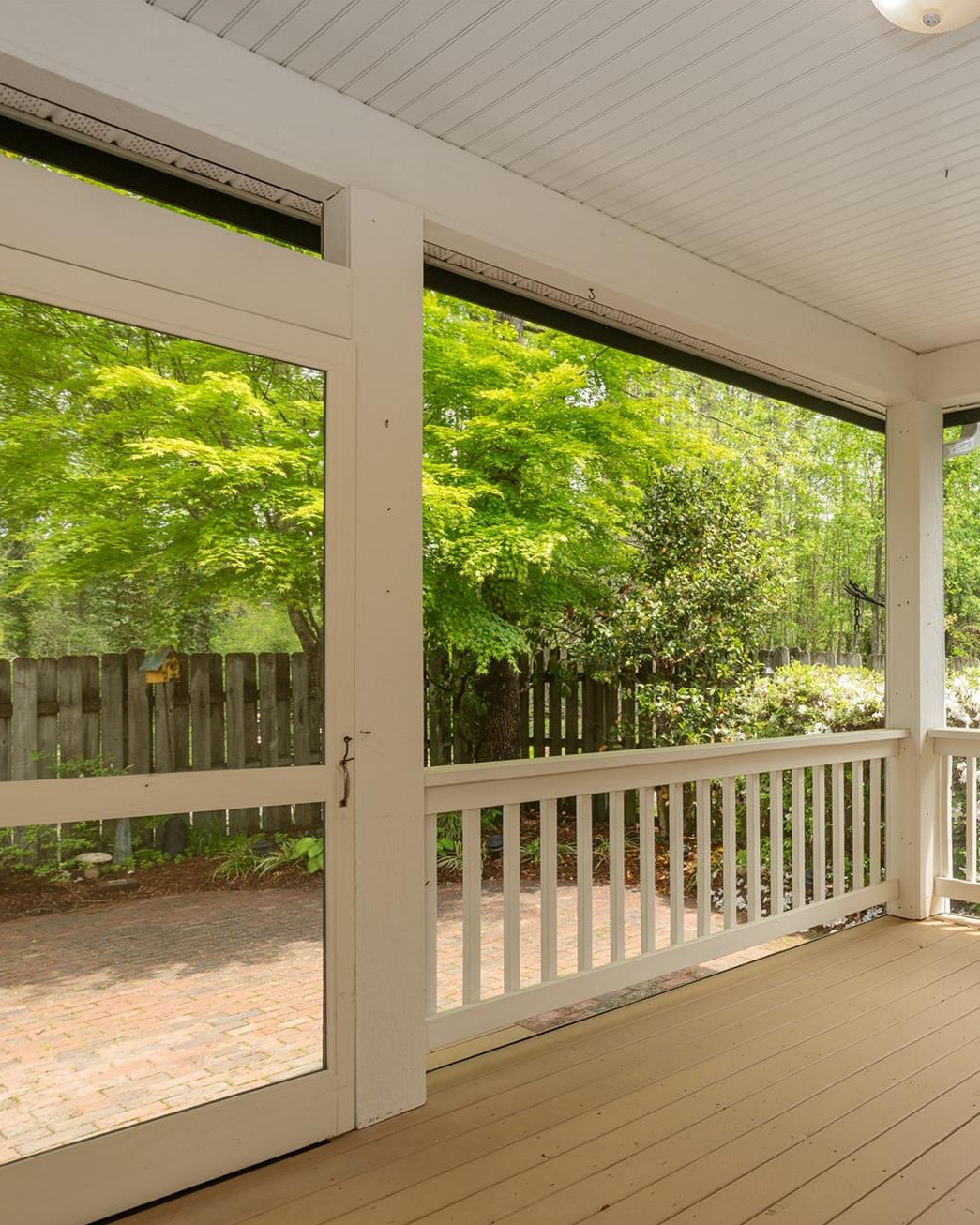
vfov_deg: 68.1
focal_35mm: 25
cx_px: 873
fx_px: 906
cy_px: 637
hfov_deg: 50.7
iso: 320
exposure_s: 1/125
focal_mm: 17
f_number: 8
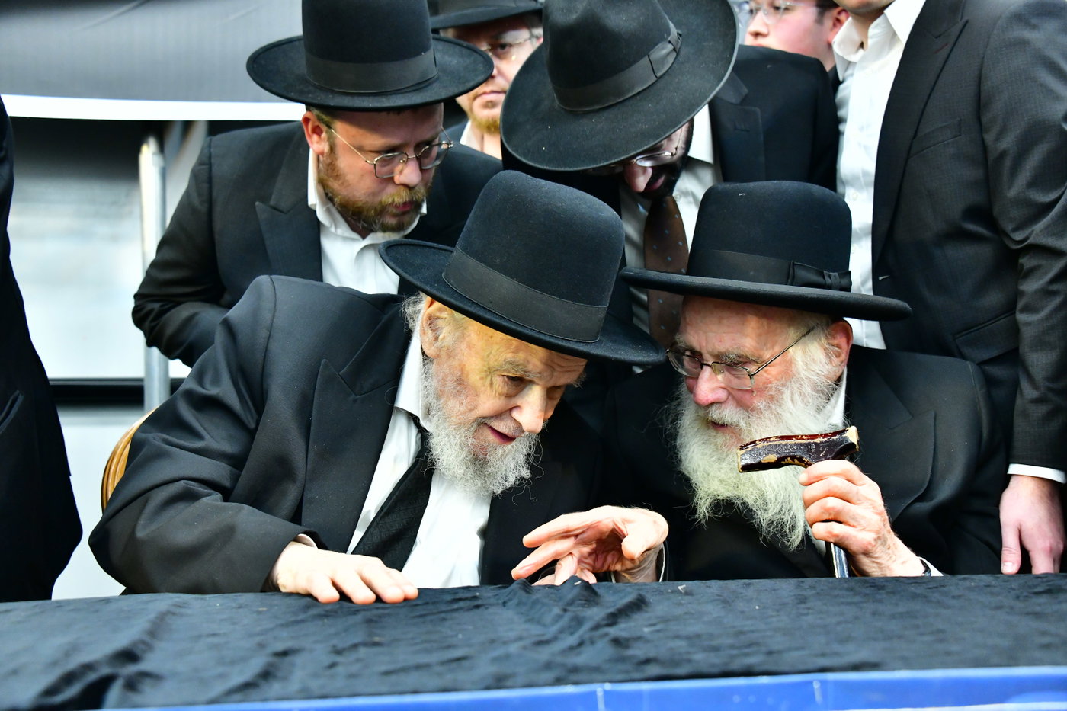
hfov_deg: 44.5
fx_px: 1304
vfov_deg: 30.5
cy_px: 356
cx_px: 534
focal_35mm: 44
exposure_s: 1/100
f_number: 5.6
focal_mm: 44
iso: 3200
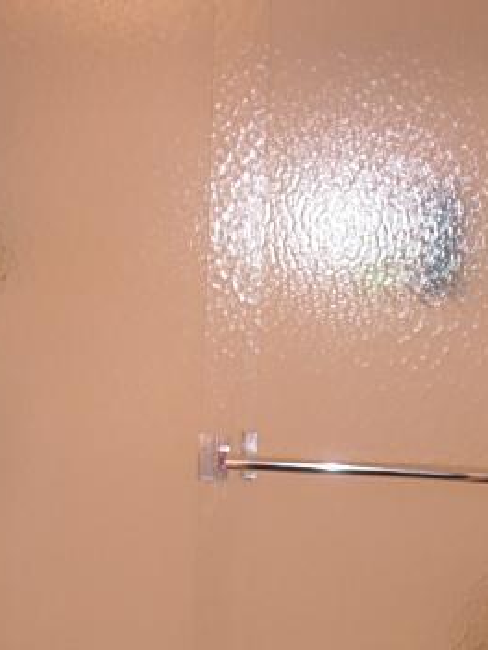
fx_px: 1297
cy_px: 561
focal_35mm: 69
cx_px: 153
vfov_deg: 27.3
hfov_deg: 21.2
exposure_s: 1/36.9
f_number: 2.8
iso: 79
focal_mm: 7.8
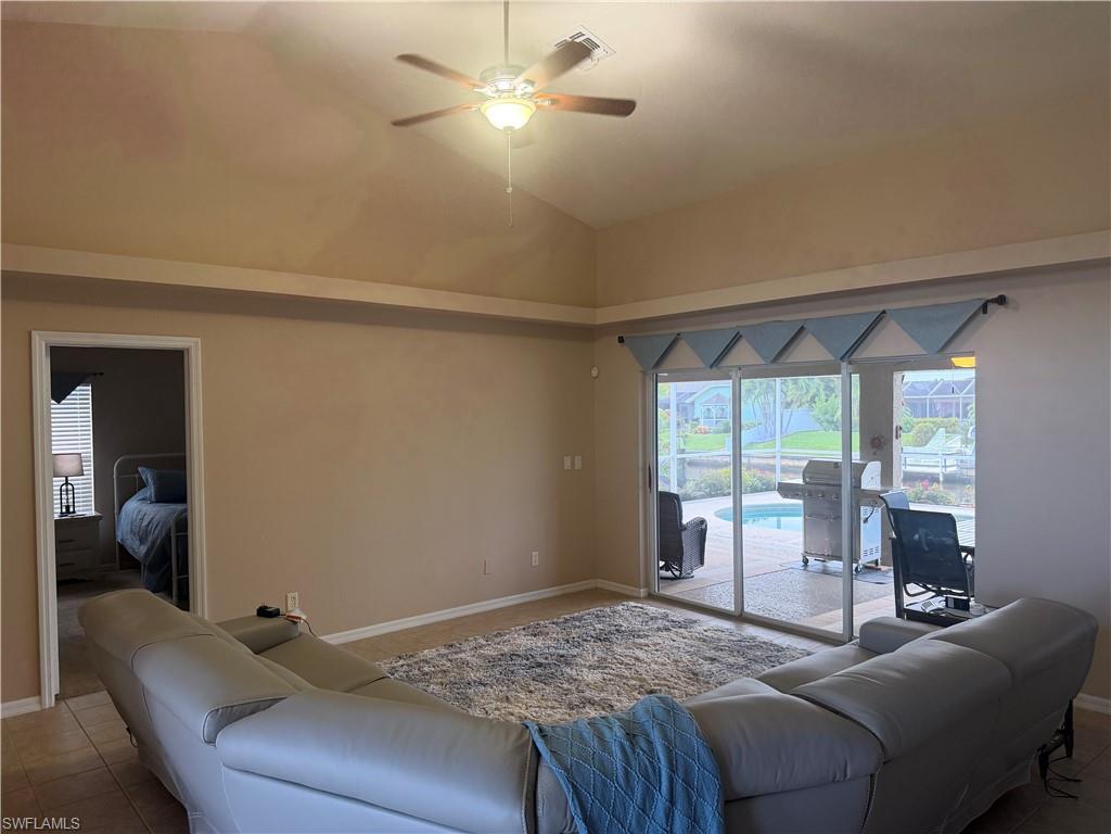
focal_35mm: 24
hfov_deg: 71.6
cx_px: 556
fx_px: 770
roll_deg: +0.7
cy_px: 417
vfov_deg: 56.8
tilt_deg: -1.6
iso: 200
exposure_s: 1/60
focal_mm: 6.76
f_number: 1.78
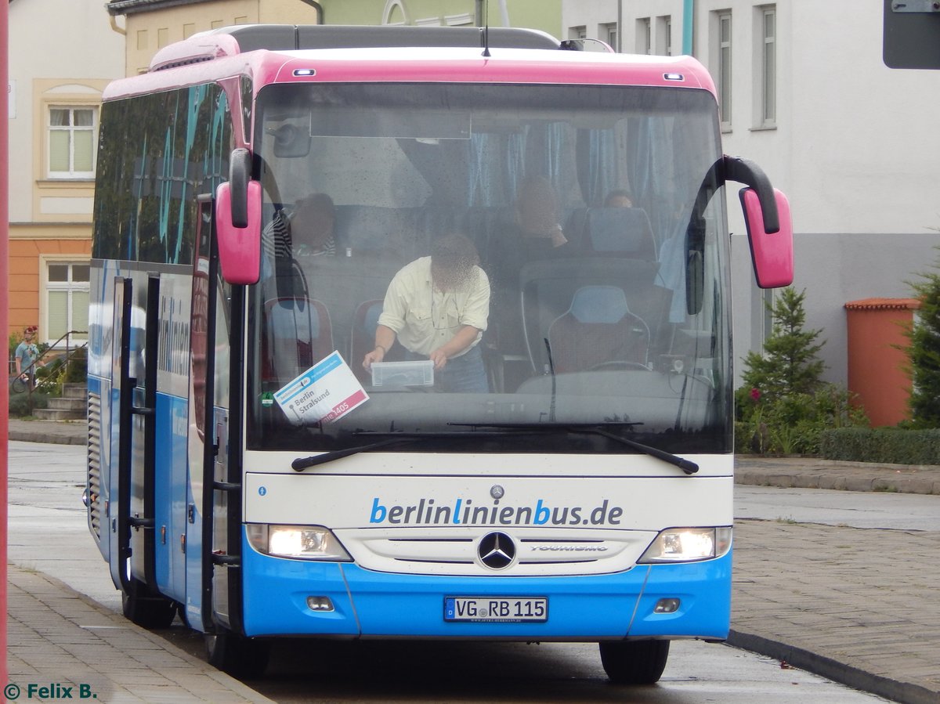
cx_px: 470
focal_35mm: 315
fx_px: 8550
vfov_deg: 4.7
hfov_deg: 6.3
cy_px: 352
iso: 125
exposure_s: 1/80
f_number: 5.7
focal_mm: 56.5
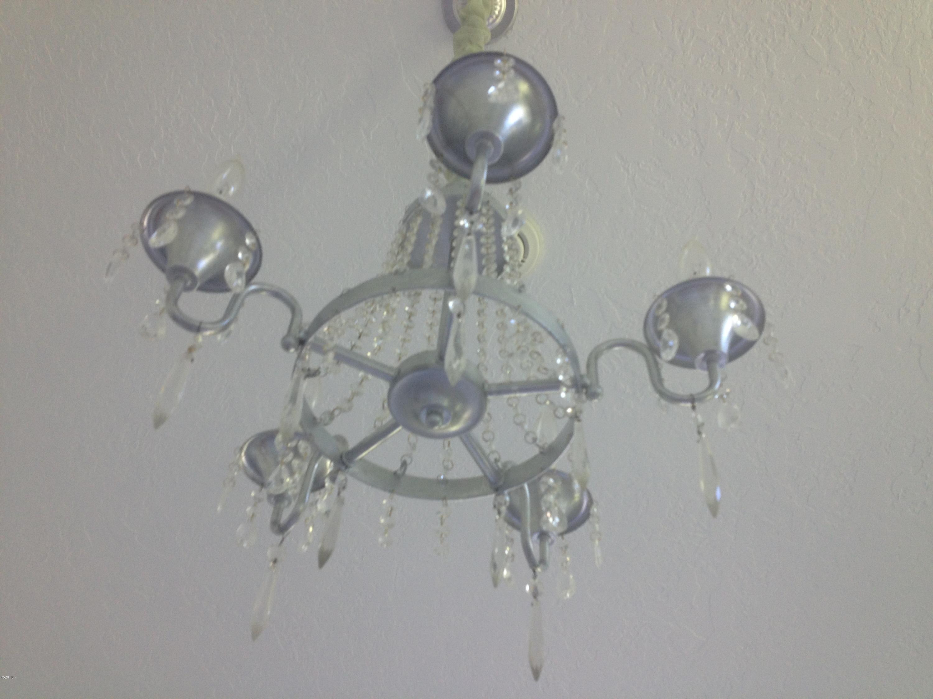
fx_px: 943
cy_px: 350
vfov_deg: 40.7
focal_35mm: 35
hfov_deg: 52.6
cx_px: 466
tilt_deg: +47.8
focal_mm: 4.28
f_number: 2.4
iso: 50
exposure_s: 1/30
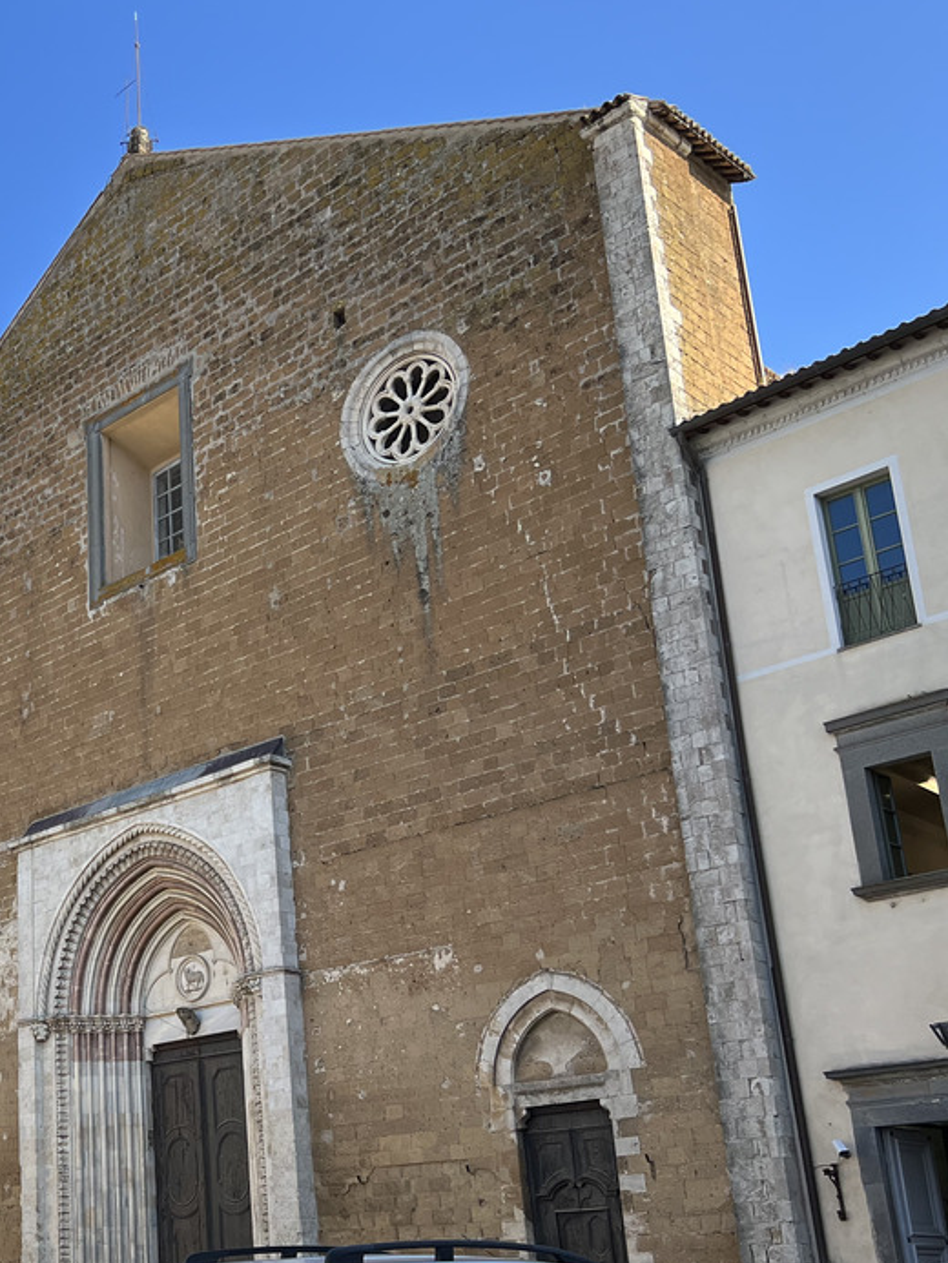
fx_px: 1643
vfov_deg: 41.8
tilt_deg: +18.5
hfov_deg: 30.1
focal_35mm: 45
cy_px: 782
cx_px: 15
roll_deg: +0.6
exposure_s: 1/2208
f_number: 1.5
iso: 50
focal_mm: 5.7
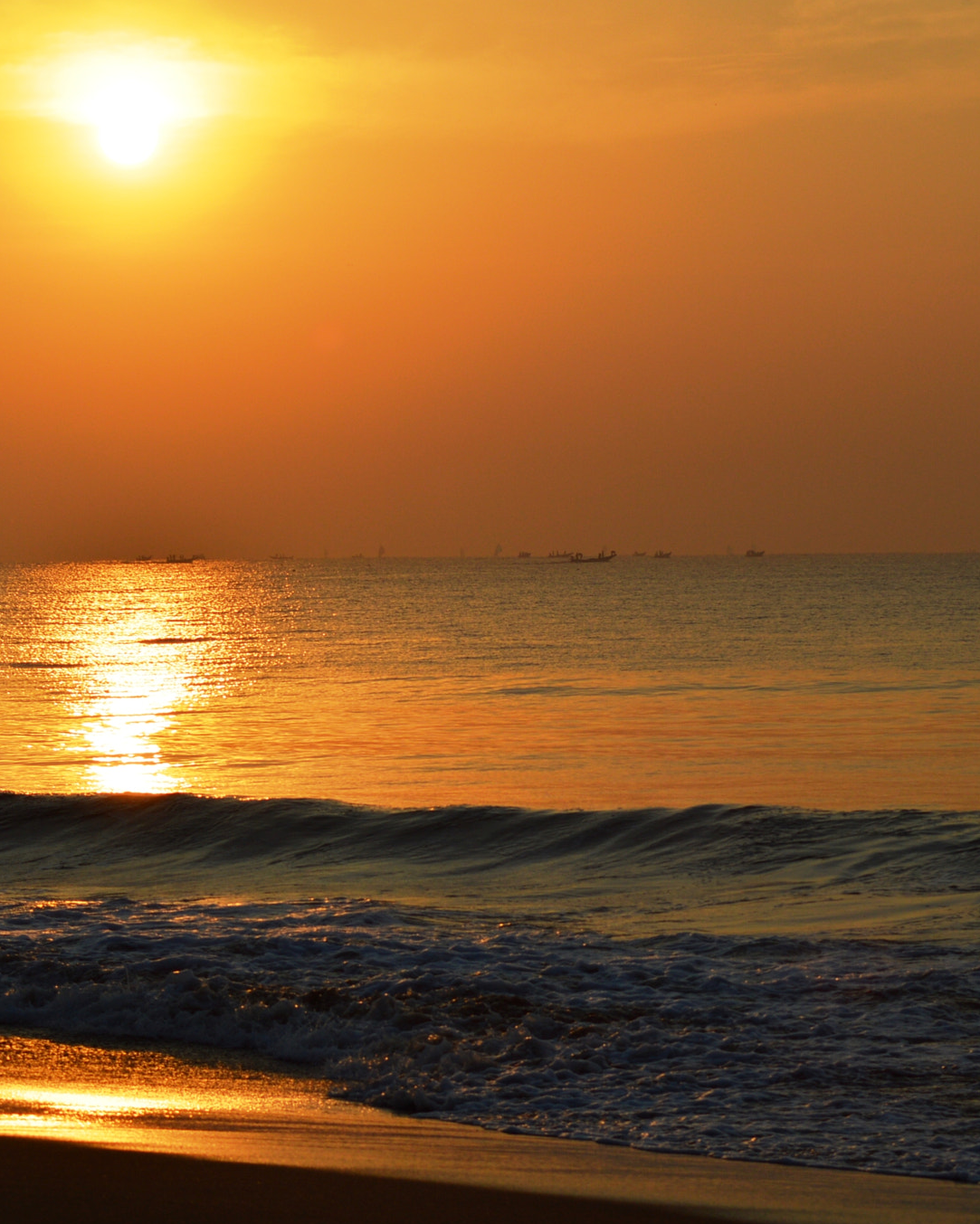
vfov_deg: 12.9
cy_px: 614
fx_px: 5400
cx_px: 555
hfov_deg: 10.4
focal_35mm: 149
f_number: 8
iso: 100
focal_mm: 70
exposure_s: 1/1000
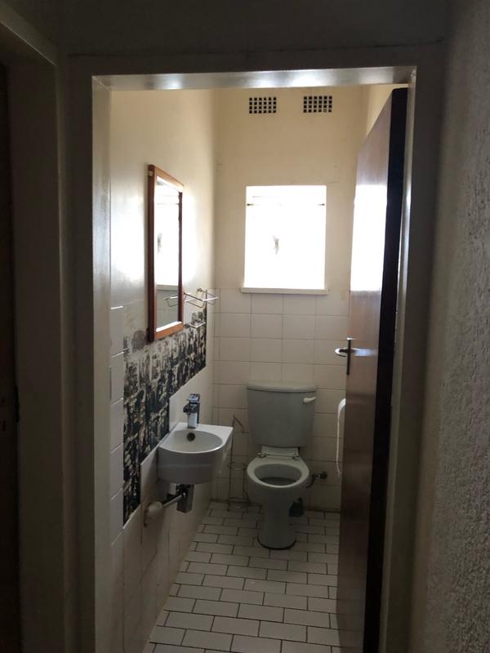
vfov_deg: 63.4
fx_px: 528
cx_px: 245
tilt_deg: -6.1
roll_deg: -1.0
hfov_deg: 49.7
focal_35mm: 28
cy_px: 326
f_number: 1.8
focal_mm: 4
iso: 100
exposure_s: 1/10
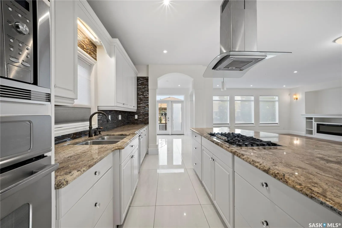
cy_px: 114
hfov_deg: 106.3
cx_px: 171
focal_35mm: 14
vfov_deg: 83.2
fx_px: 128
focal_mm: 9
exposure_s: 1/2.5
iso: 320
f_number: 9
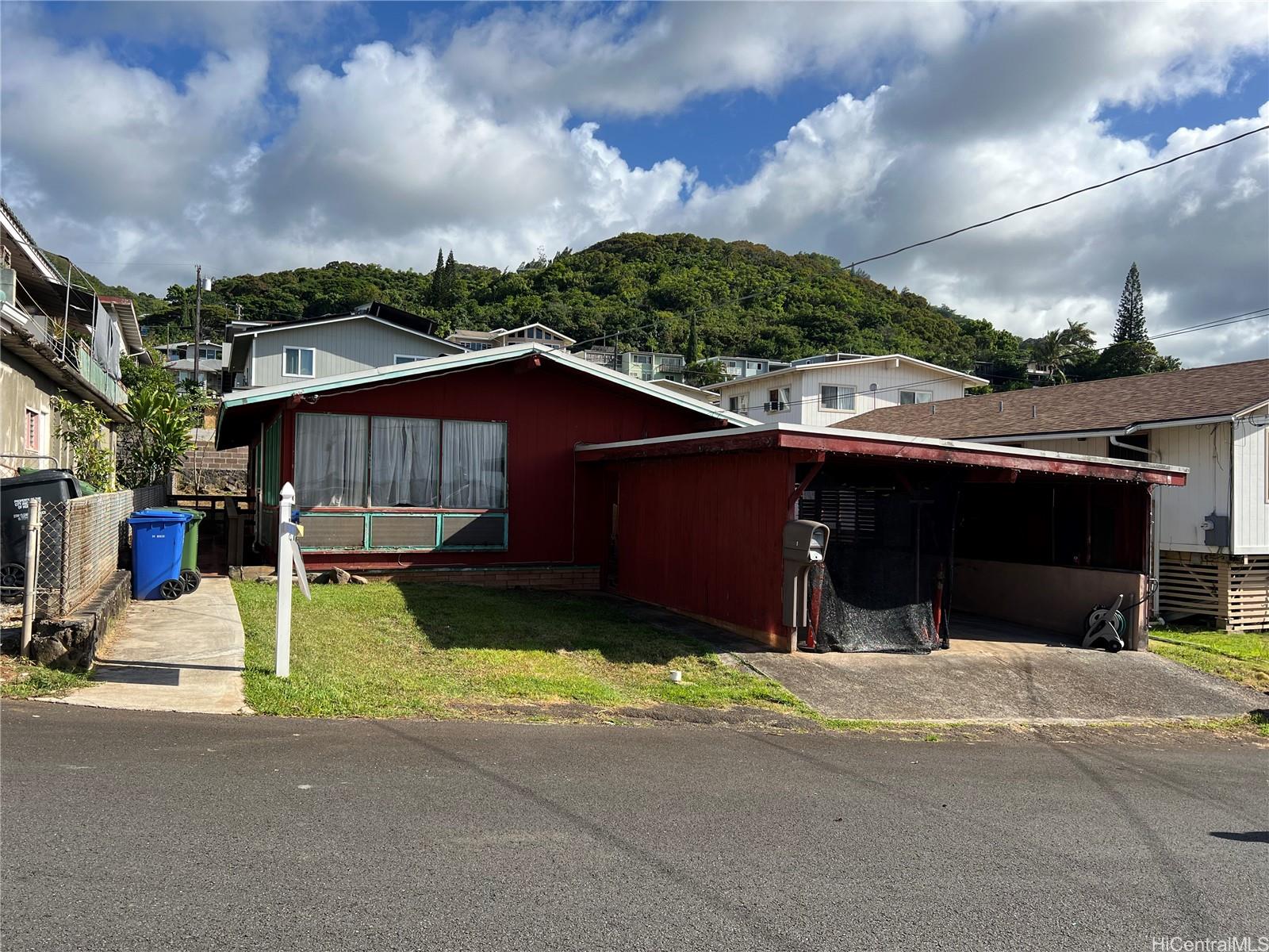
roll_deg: -0.9
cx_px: 634
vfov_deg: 53.1
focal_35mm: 26
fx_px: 953
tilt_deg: +0.2
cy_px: 476
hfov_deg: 67.3
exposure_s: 1/3460
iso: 50
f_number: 1.5
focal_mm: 5.7
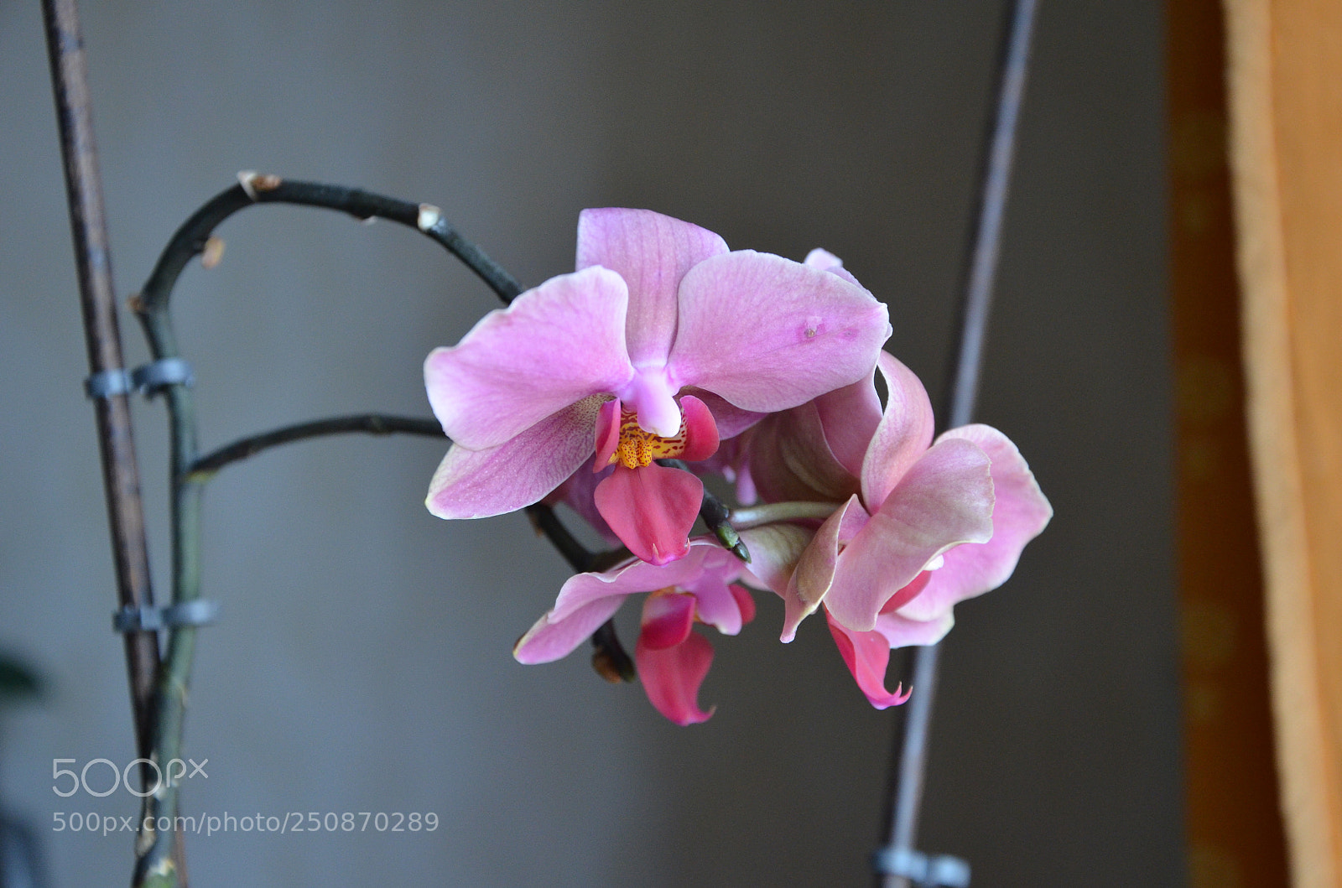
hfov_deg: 27.1
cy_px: 444
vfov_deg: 18.1
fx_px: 2789
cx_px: 671
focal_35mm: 75
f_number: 5.6
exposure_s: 1/80
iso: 1250
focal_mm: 50
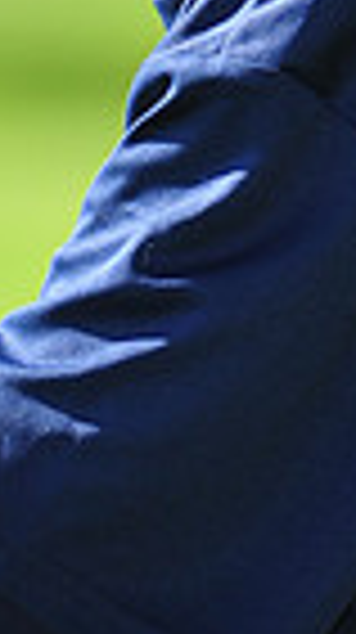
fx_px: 14526
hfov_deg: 1.4
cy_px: -324
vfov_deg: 2.5
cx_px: 140
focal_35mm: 863
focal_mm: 200
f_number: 4.5
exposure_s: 1/640
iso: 200
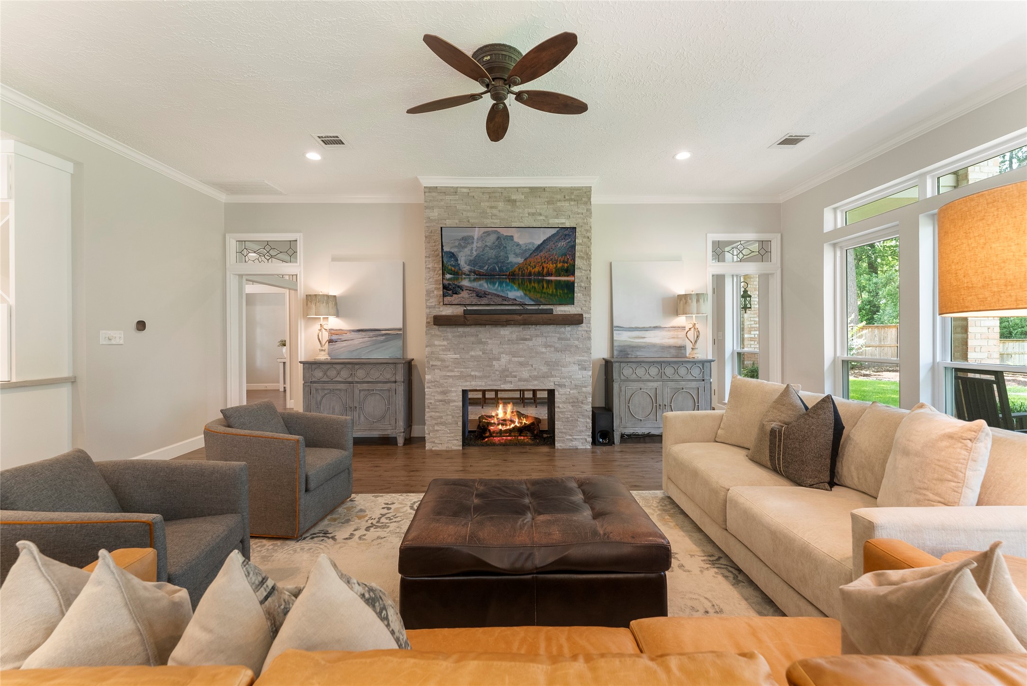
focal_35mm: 14
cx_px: 514
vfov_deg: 81.3
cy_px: 343
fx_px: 400
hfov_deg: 104.2
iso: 800
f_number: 8
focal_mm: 14
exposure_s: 1/4
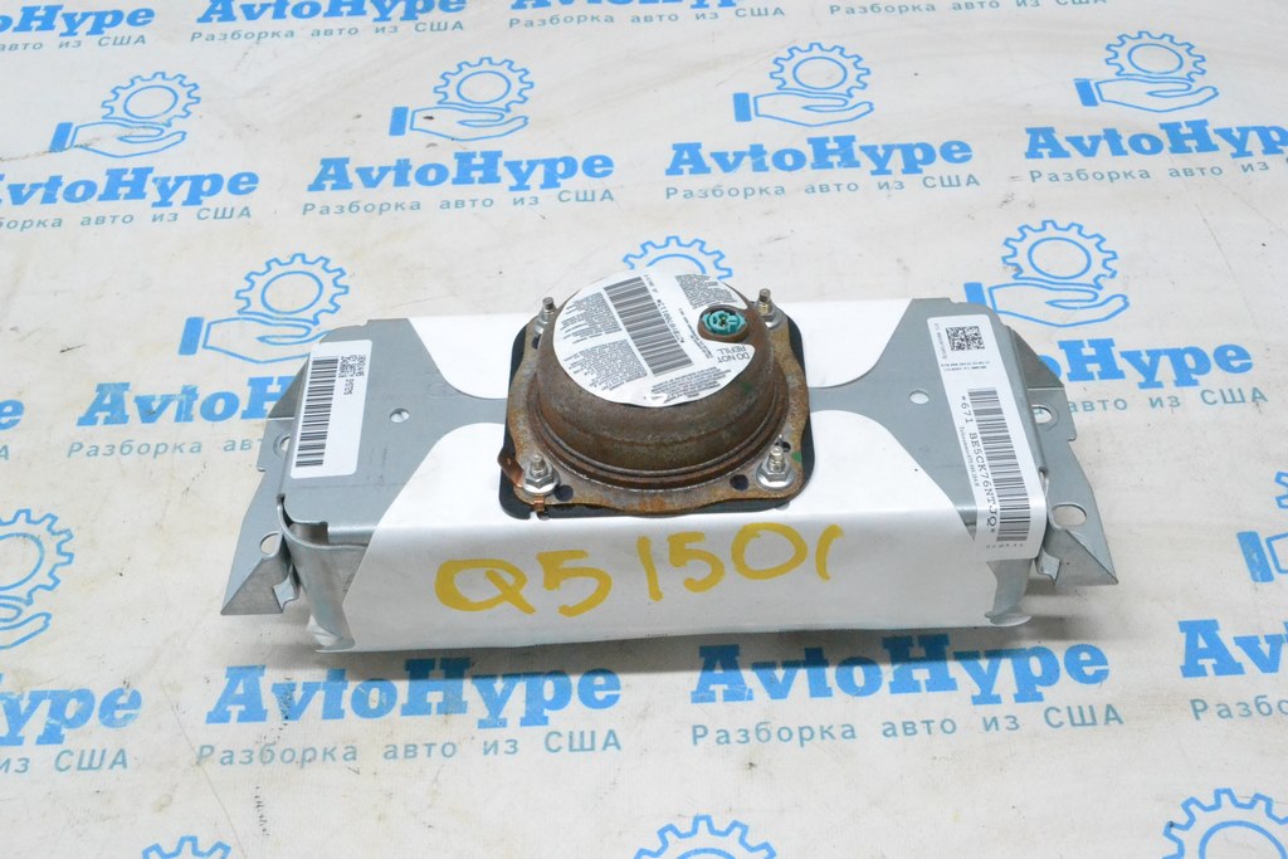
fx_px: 1503
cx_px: 644
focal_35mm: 42
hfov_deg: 46.4
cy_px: 430
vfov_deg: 31.9
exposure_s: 1/100
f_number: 13
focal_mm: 28
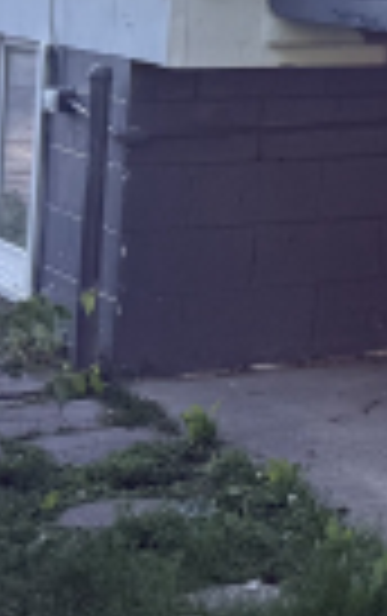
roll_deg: -1.6
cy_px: -216
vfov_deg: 15.8
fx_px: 2086
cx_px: 1154
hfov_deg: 8.8
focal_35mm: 124
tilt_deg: +5.0
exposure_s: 1/689
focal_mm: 6.76
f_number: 1.78
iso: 80
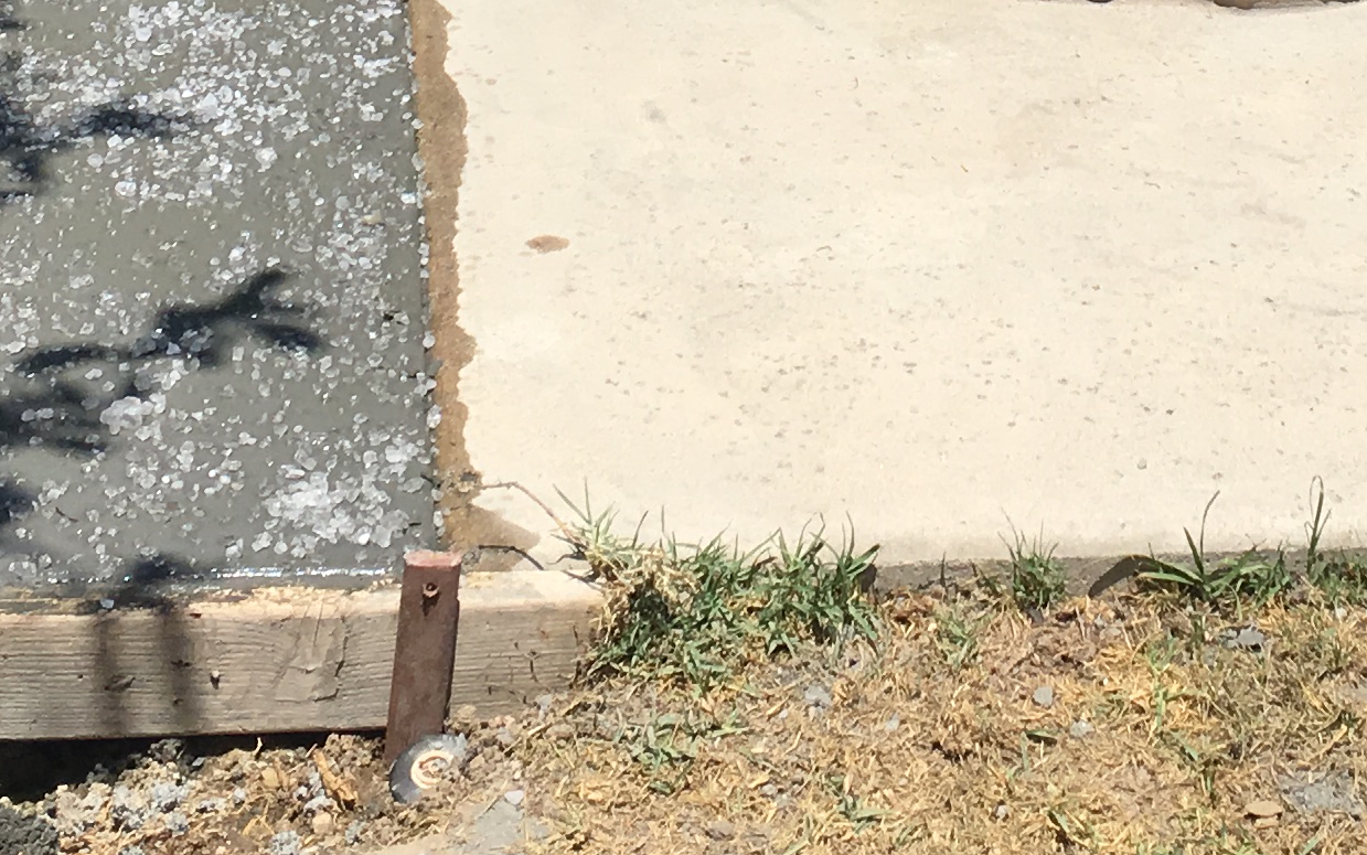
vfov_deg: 12.4
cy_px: -484
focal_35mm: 100
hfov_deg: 20.8
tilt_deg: -14.6
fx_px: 3726
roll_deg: -0.8
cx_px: 829
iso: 25
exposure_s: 1/2404
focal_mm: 4.15
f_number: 2.2
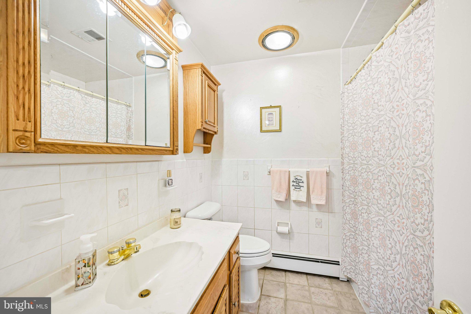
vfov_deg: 81.2
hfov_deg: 104.3
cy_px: 157
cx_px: 236
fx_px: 183
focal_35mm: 14
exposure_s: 1/15
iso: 250
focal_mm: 14
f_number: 8
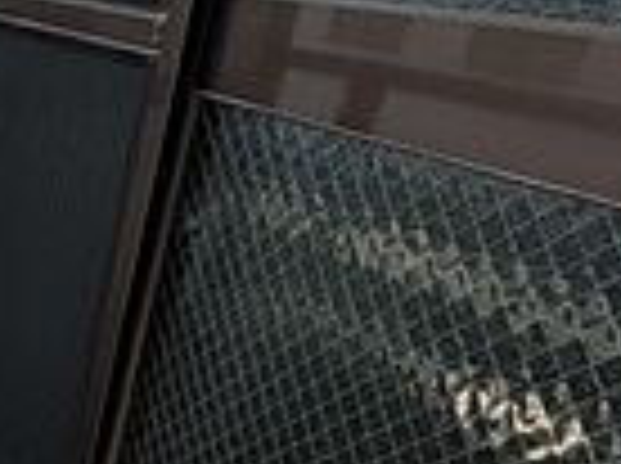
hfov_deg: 21.3
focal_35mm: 65
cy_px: 428
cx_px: -464
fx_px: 1164
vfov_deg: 21.9
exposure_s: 1/3559
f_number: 2.2
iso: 54
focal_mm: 1.83
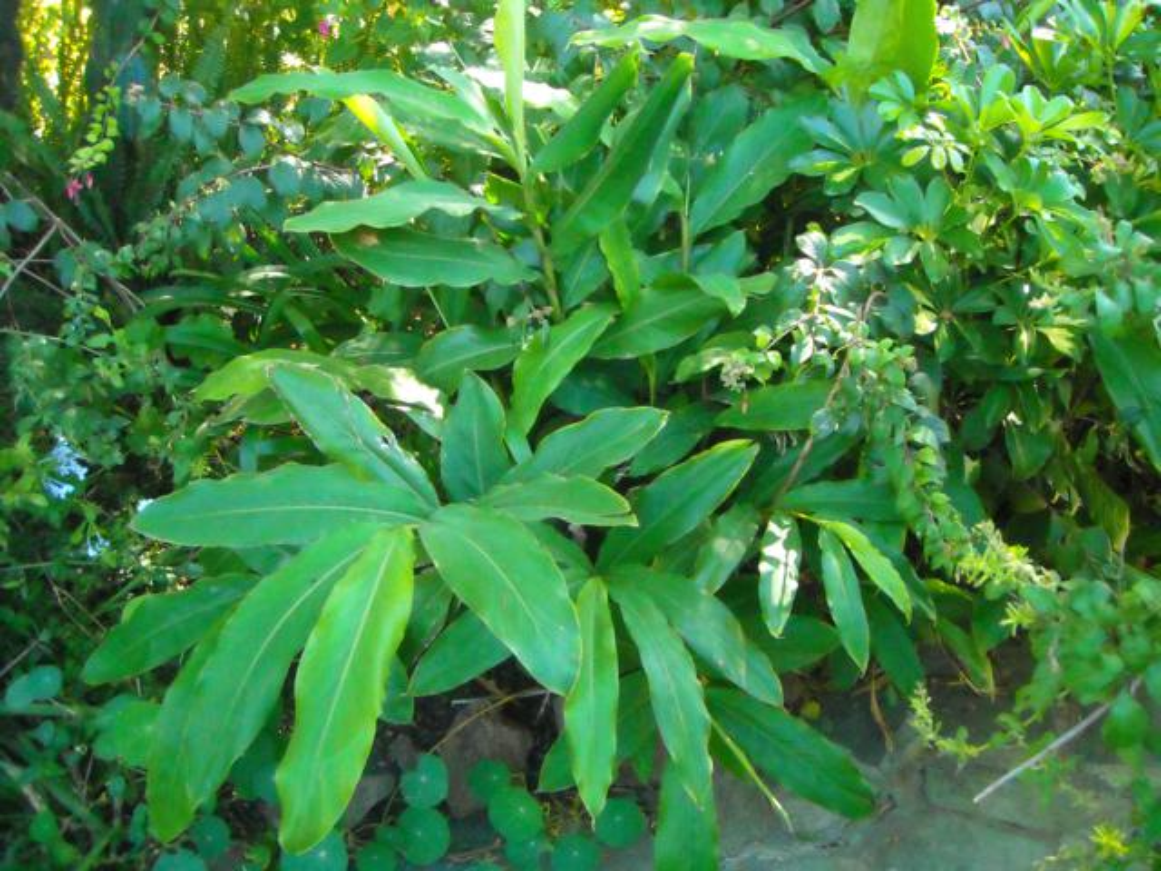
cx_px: 580
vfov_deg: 40.7
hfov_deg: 52.6
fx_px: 1174
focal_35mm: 35
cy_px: 436
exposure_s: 1/192
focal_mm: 5.7
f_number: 2.8
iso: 702
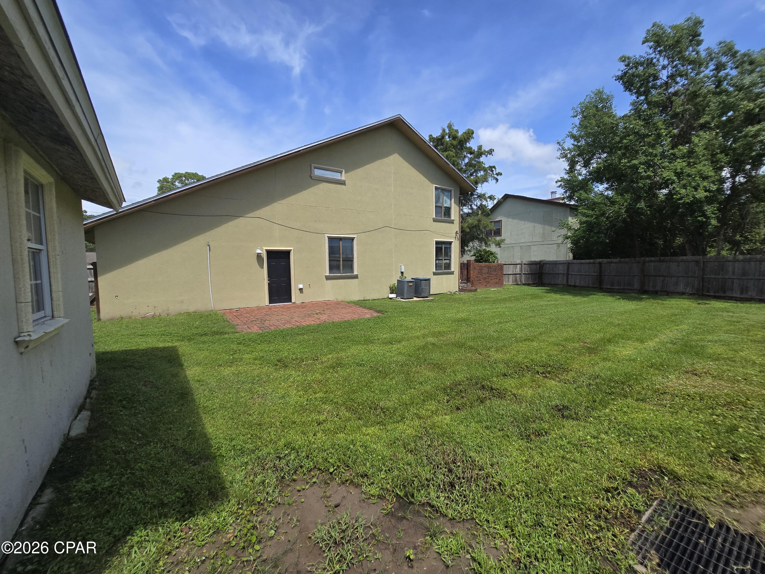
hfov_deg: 106.2
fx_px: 287
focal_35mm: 13
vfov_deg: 89.9
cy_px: 287
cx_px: 382
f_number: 2.2
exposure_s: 1/1967
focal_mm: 2.2
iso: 50
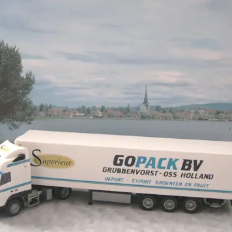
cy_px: 115
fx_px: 379
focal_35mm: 50
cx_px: 114
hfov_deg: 34.0
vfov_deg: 34.0
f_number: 2.9
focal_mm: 9
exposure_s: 1/4.5
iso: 239
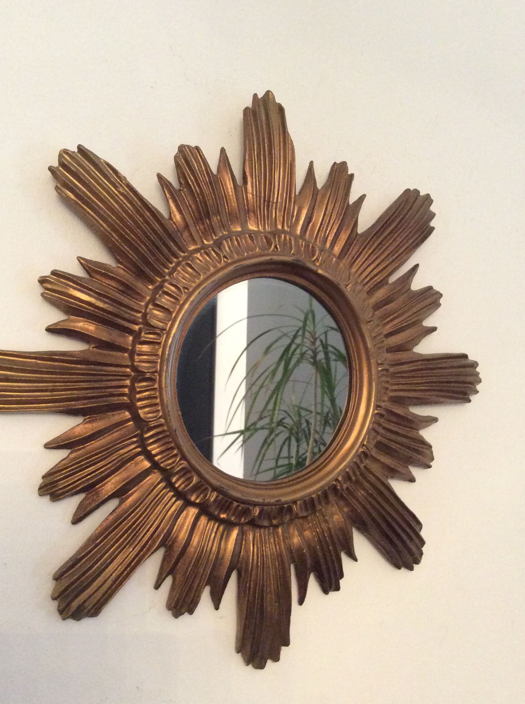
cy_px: 360
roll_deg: -0.8
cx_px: 243
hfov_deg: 38.5
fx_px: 750
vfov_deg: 50.2
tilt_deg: +1.1
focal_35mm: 37
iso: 320
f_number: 2.4
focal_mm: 3.3
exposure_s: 1/17
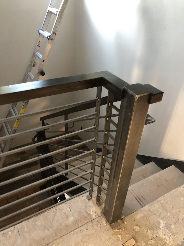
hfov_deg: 49.7
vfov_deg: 63.4
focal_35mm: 28
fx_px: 198
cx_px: 92
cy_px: 123
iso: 100
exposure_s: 1/12
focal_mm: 4
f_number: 1.8
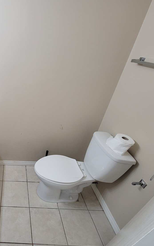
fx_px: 128
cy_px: 122
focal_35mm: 19
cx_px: 8
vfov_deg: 88.0
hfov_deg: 52.3
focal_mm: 2.2
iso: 100
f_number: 2.2
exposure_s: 1/60
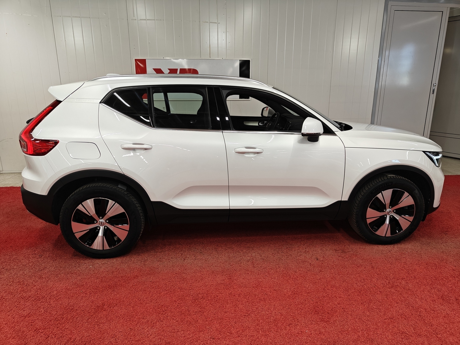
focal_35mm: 24
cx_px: 230
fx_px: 319
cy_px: 172
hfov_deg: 71.6
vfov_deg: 56.8
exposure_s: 1/100
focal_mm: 5.59
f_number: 1.8
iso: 64
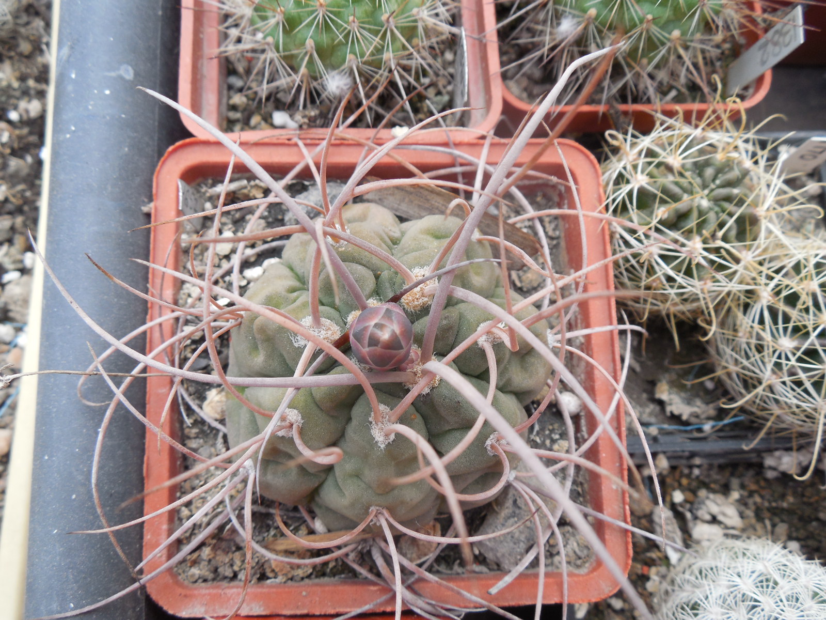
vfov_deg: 45.4
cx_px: 413
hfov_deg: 58.4
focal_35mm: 31
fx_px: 740
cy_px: 310
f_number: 3.6
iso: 125
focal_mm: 5.6
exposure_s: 1/80
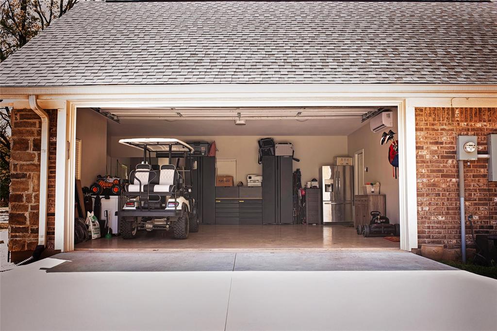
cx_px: 248
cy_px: 166
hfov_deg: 54.4
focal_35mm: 35
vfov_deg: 37.8
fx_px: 483
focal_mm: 35
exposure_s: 1/160
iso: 320
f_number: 4.5
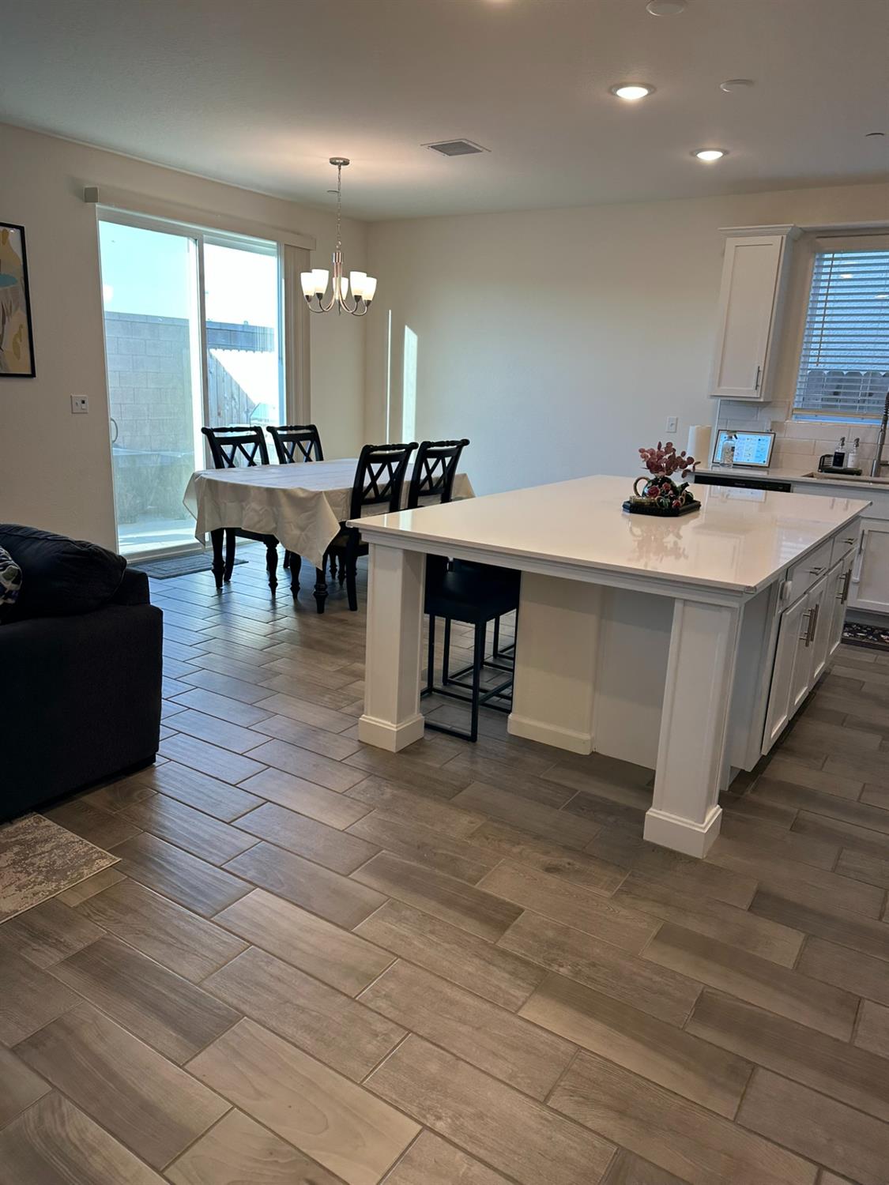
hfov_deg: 56.8
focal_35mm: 24
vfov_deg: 71.6
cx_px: 444
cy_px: 592
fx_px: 822
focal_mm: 6.86
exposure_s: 1/120
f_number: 1.78
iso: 80
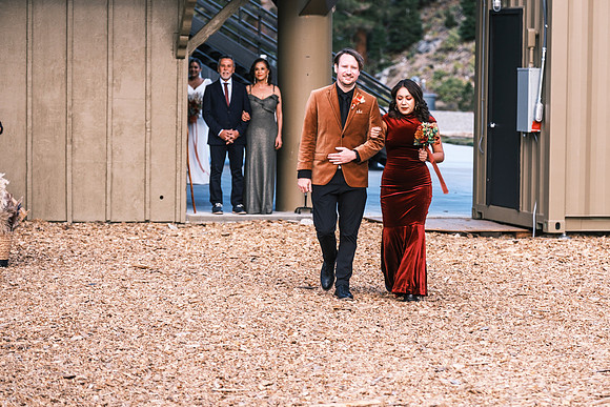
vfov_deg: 9.2
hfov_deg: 13.8
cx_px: 359
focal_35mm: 148
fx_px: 2516
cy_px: 167
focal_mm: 83.8
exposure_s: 1/850
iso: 400
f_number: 2.8
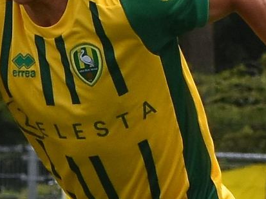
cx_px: -79
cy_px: 241
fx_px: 4123
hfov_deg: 3.7
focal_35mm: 537
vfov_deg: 2.8
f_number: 4.5
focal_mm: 80
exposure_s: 1/1600
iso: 250
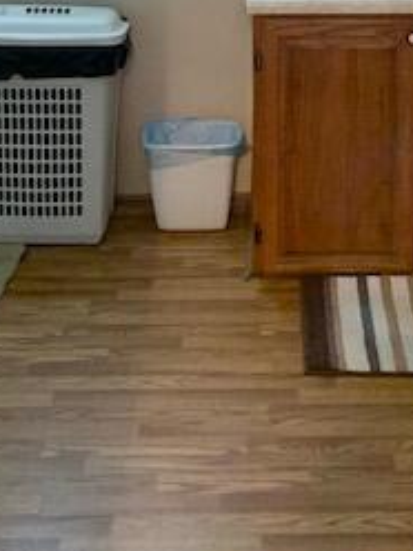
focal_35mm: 67
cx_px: 269
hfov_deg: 21.9
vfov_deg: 26.6
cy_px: -56
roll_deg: +0.1
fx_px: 1066
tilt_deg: -10.2
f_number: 1.8
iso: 500
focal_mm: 4.25
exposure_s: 1/30
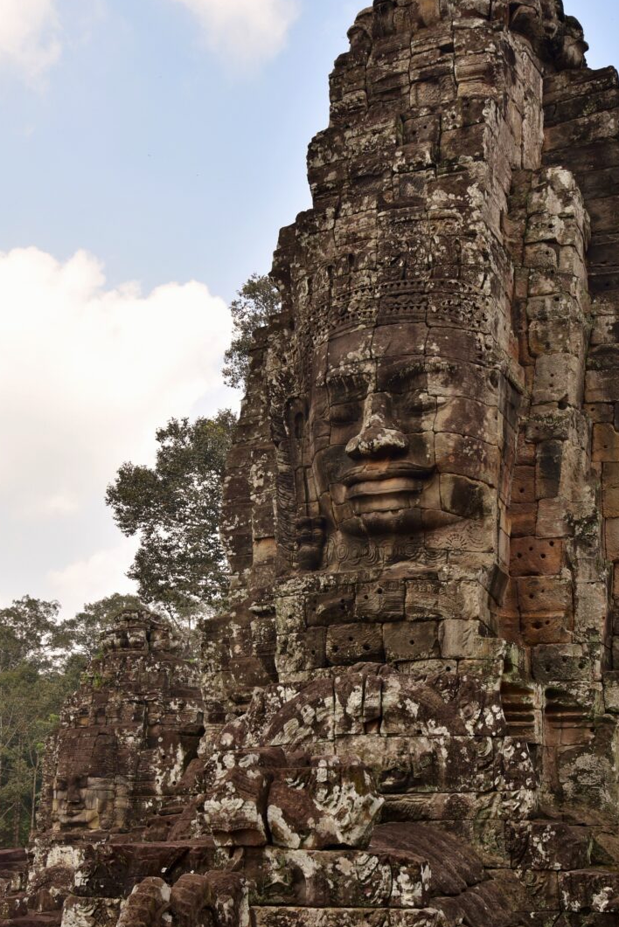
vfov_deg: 46.0
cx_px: 400
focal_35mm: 42
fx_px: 1082
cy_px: 575
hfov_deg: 31.7
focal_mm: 29
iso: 400
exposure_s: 1/250
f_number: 10
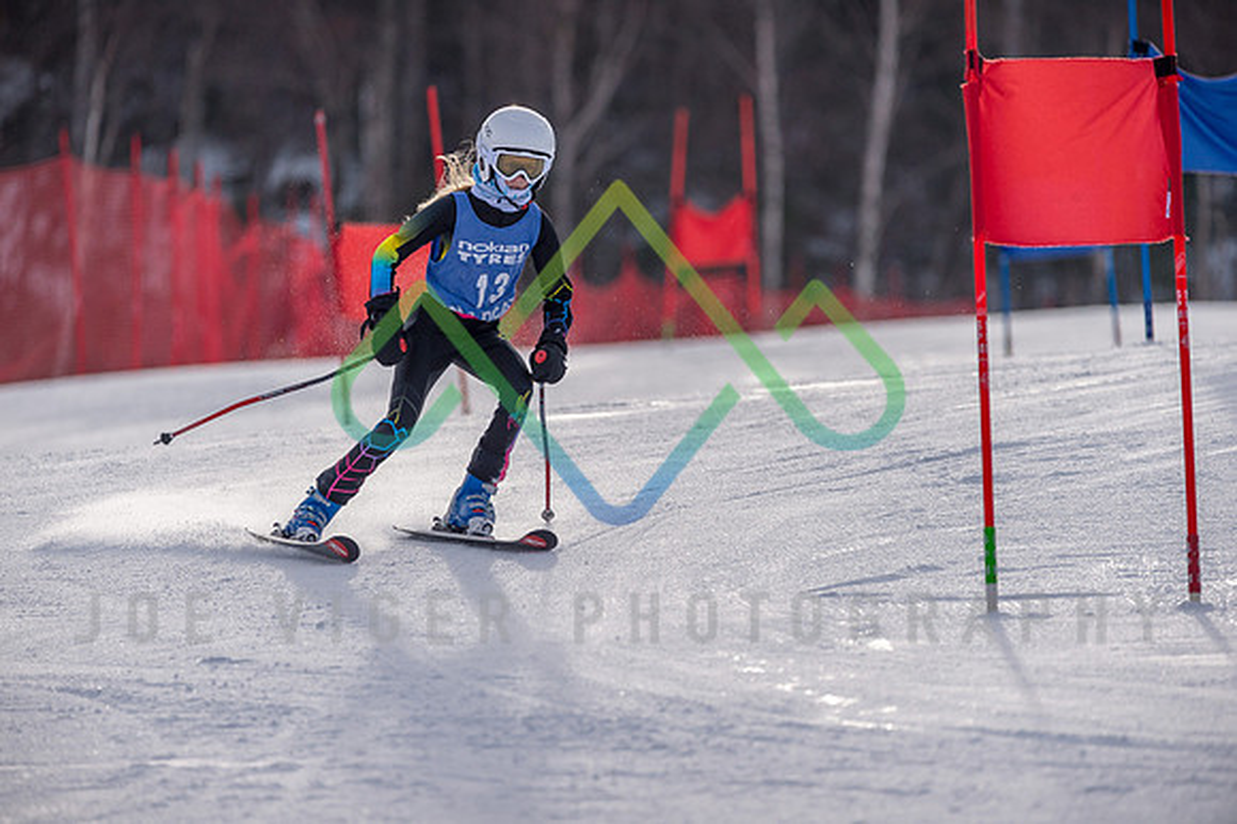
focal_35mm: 460
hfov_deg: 4.5
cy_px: 412
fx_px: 15796
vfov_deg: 3.0
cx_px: 618
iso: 640
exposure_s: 1/4000
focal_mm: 460
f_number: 6
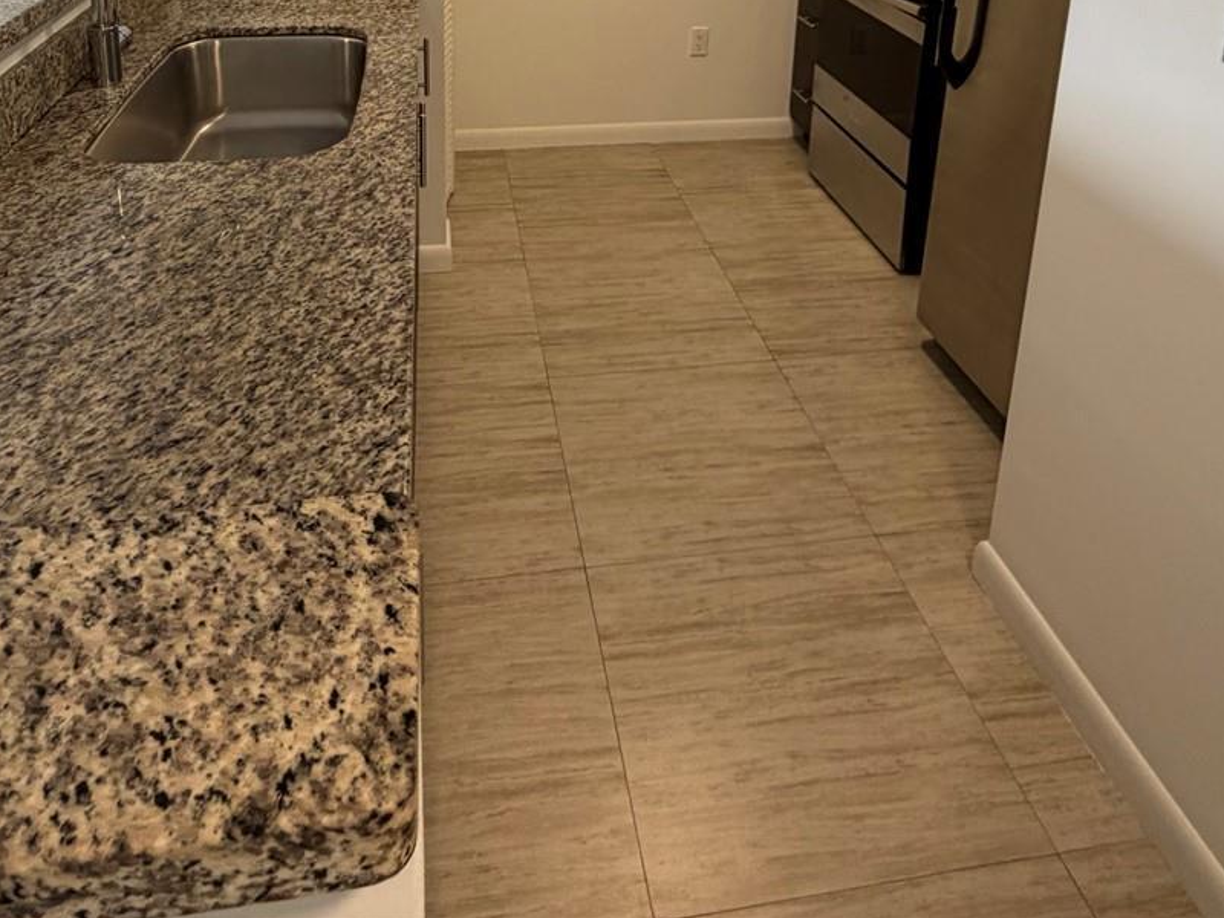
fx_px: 990
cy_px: 6
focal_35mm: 28
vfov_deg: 43.0
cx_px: 598
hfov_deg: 63.4
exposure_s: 1/60
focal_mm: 2.22
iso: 160
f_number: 2.2
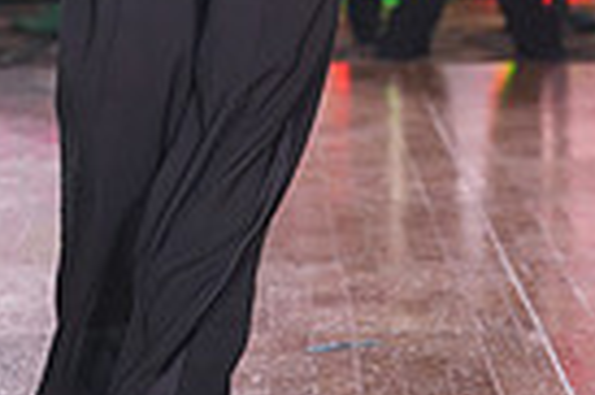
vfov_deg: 4.6
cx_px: -80
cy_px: -265
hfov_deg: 6.9
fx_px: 4903
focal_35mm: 297
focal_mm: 70
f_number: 4
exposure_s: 1/400
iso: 1000
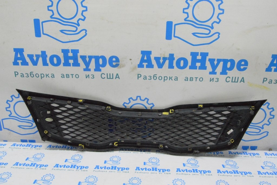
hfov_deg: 57.3
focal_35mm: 33
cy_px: 92
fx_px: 254
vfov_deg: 39.9
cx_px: 138
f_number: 20
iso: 6400
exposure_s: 1/20
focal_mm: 22
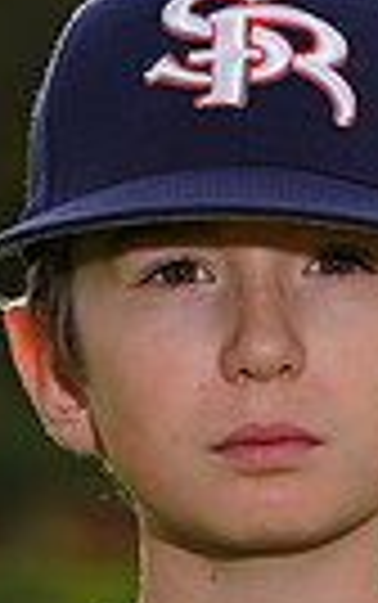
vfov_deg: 2.0
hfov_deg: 1.3
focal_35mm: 1025
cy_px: 891
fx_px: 16859
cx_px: 272
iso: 160
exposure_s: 1/250
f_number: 8
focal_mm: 232
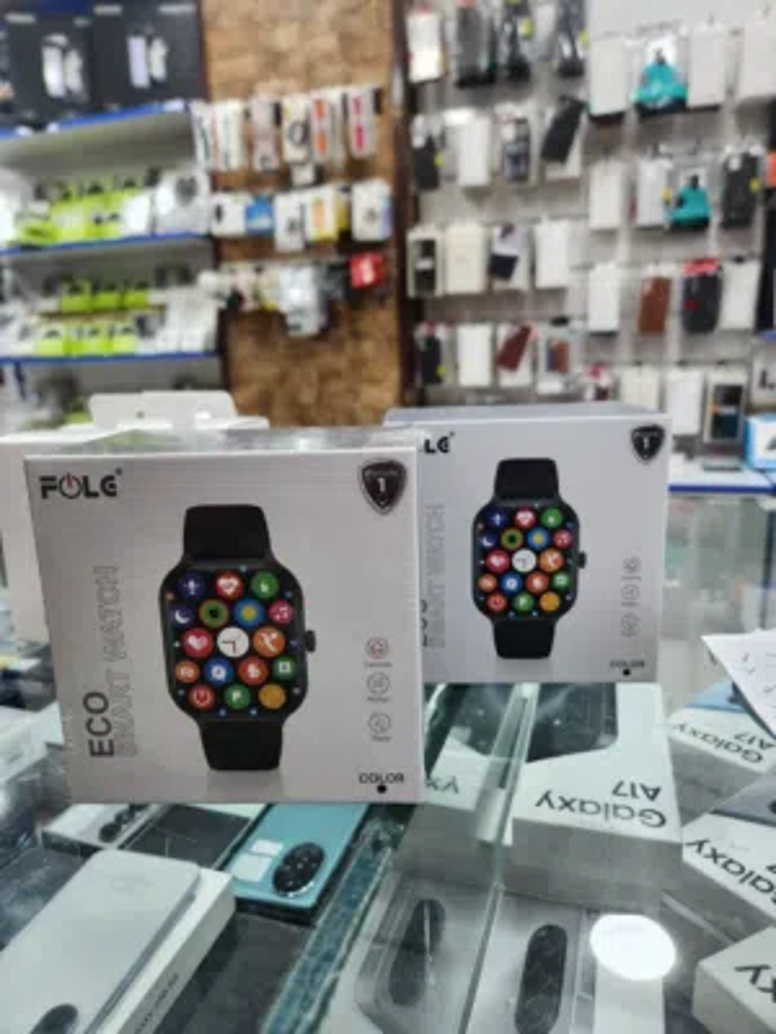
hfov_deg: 58.9
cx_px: 388
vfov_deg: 73.9
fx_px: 687
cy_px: 517
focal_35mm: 23
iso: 50
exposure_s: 1/120
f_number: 1.8
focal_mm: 5.4
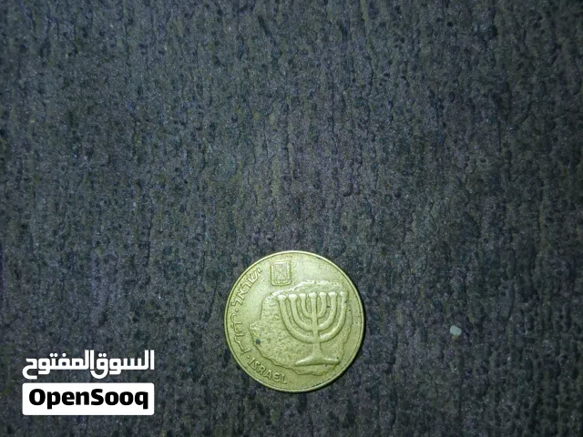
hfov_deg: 67.3
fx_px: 438
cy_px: 218
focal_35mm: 26
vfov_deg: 53.1
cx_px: 292
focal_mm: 3.98
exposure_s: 1/139
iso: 20
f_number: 1.8
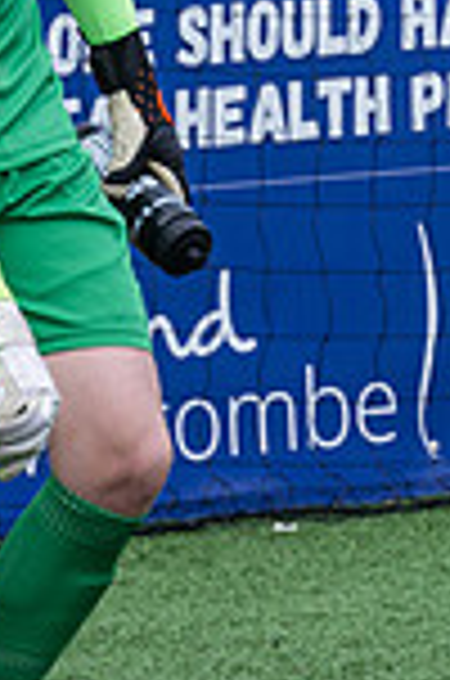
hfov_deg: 2.6
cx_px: -955
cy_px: 115
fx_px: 9738
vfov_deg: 4.0
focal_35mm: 517
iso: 250
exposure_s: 1/250
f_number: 5
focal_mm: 110
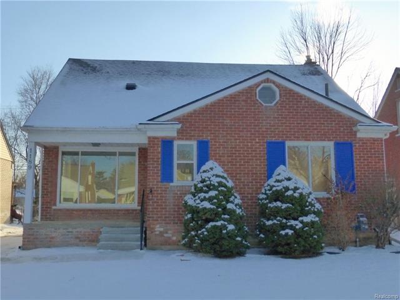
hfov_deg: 54.0
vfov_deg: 41.8
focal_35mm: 34
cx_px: 200
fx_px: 393
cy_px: 150
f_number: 3.7
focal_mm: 6.1
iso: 400
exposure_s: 1/1600
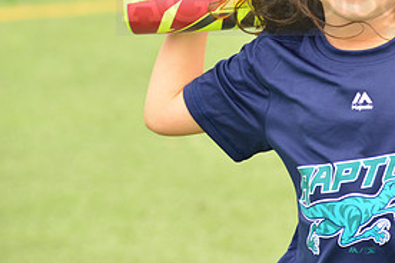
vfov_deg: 3.3
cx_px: 356
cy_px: -6
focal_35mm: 420
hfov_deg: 4.9
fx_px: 4608
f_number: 8
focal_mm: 200
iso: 250
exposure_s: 1/200
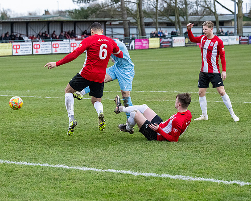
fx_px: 946
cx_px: 81
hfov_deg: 15.1
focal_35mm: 127
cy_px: 123
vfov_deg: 12.1
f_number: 4
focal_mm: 89
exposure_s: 1/1250
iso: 4000
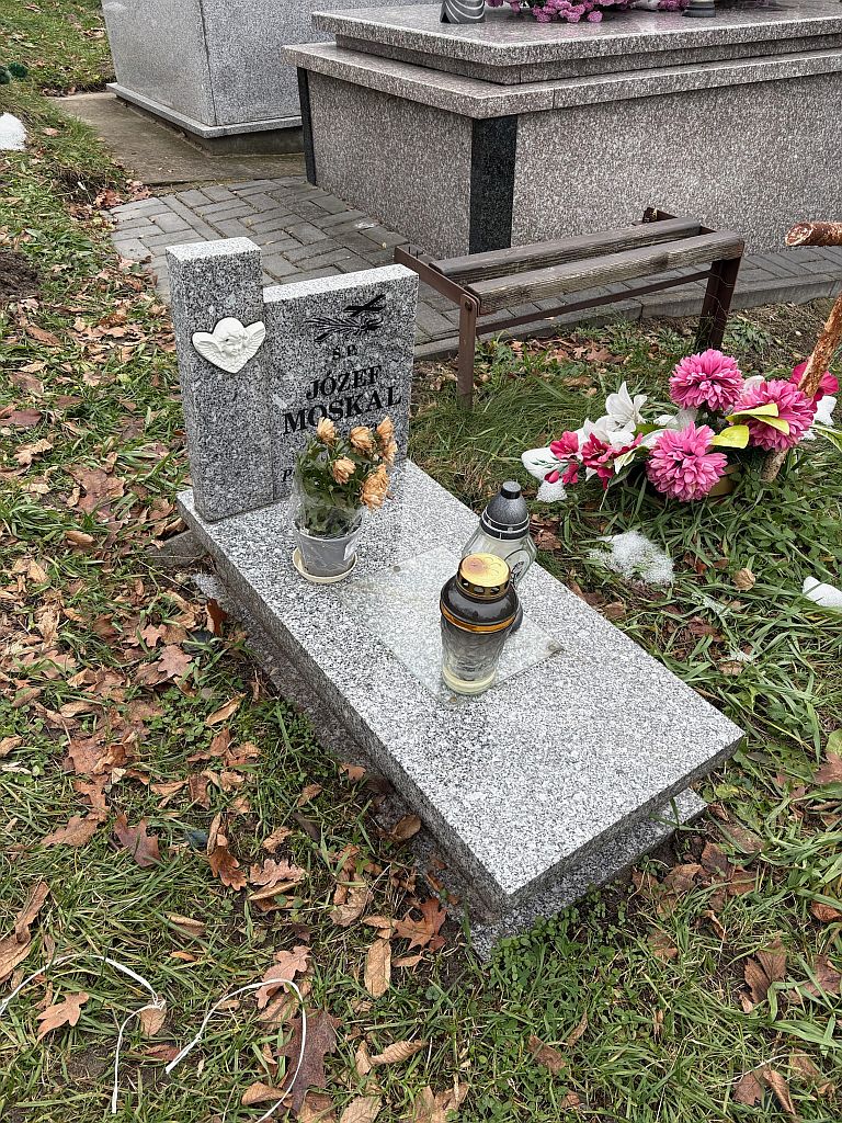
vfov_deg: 67.3
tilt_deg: -37.6
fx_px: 843
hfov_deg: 53.1
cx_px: 421
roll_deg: +0.7
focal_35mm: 26
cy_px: 562
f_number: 1.6
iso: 50
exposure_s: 1/367
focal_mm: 5.96
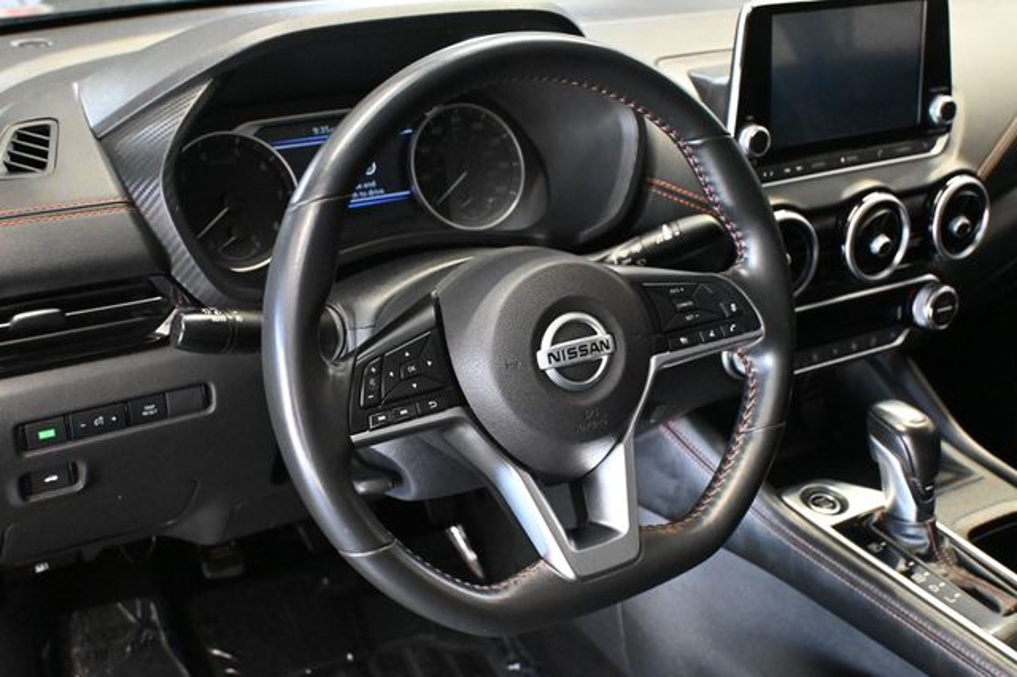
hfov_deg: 47.2
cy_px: 338
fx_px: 1165
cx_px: 508
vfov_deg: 32.4
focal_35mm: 41
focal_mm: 27.5
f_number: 4.5
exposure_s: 1/60
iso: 9000
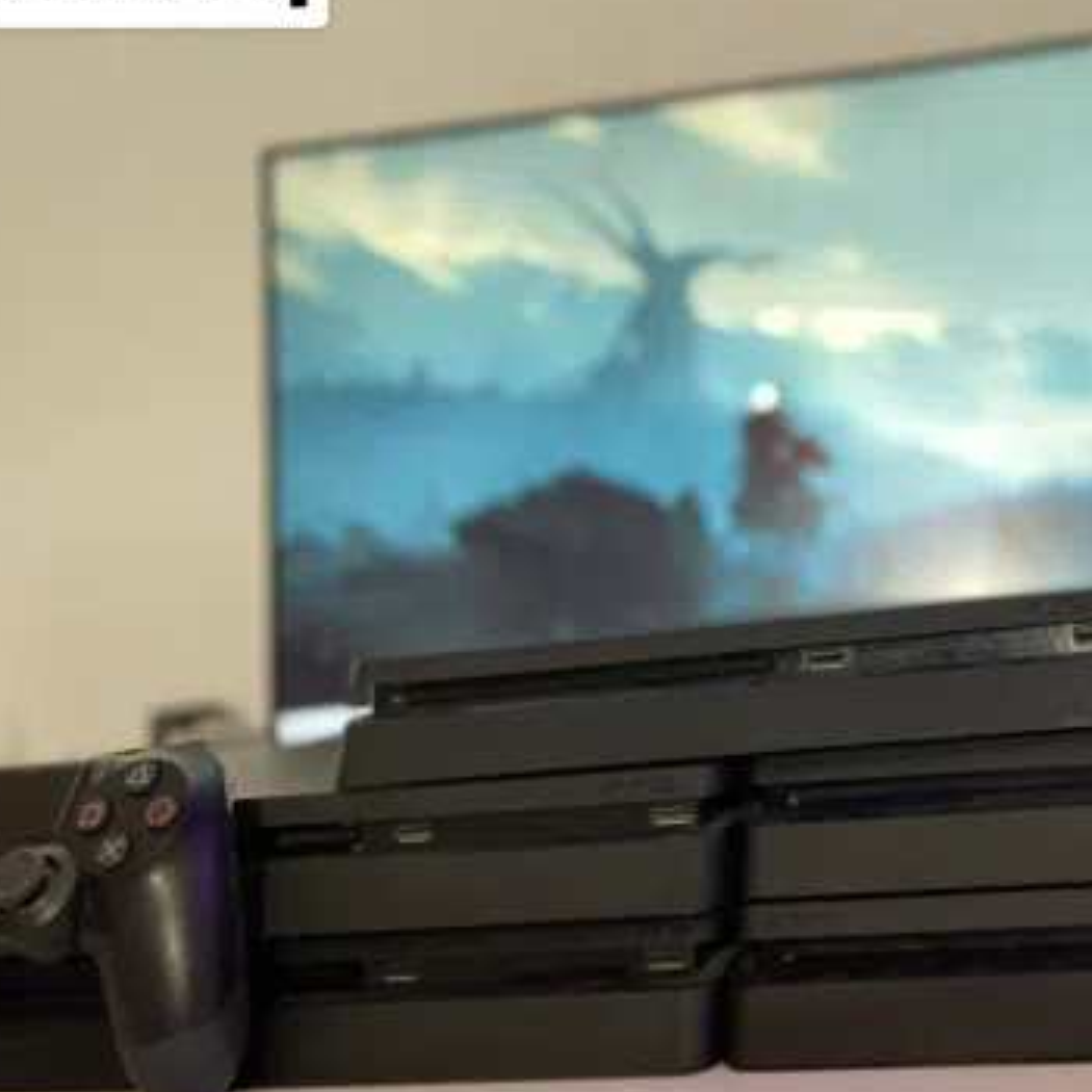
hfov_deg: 39.1
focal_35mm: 42
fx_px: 1499
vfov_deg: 40.0
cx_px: 799
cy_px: 477
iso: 400
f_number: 1.6
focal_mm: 4.2
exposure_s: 1/33
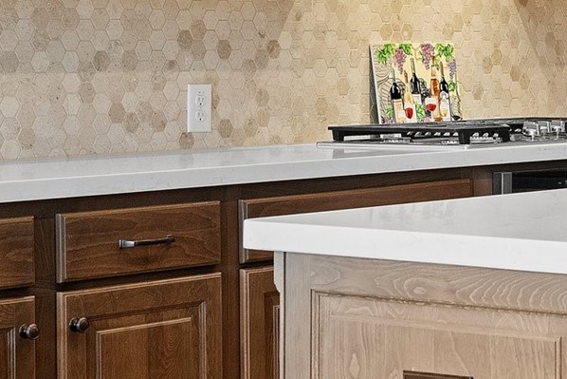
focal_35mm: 127
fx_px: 2001
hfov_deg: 15.6
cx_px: 665
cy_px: 41
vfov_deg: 10.7
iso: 2000
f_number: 8
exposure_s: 1/13
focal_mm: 35
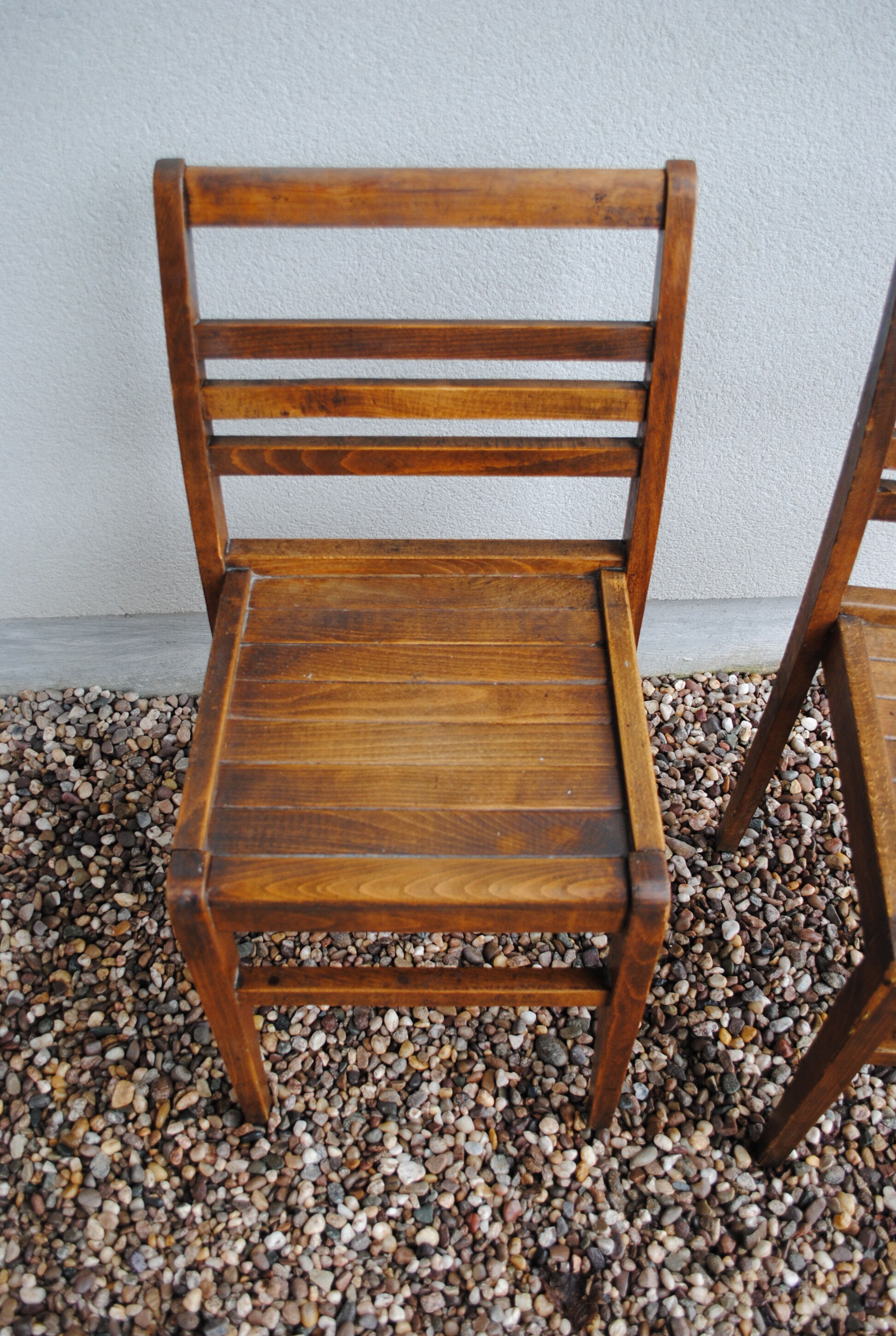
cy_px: 668
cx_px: 448
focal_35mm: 30
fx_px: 1115
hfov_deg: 43.8
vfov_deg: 61.8
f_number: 3.8
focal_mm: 20
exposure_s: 1/40
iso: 200
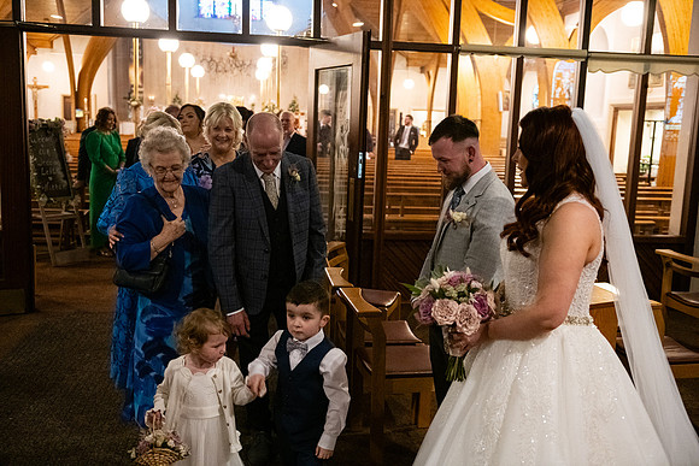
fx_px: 699
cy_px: 233
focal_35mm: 36
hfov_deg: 53.1
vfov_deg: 36.9
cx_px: 350
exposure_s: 1/160
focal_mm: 36
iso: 2500
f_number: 3.5
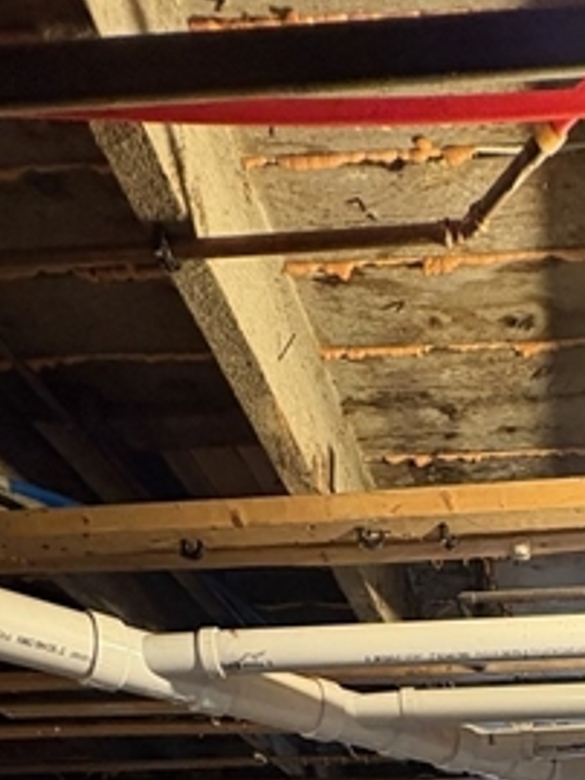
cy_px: 1061
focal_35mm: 40
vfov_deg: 32.3
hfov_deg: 33.6
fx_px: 901
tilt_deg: -1.3
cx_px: 553
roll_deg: +1.7
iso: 800
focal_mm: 2.22
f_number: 2.2
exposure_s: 1/60
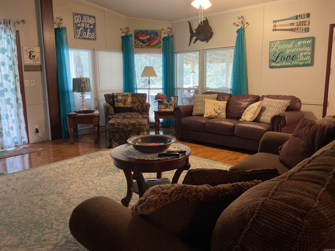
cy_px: 126
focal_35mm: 29
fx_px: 281
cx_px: 168
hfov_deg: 61.7
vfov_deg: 48.2
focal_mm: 3
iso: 320
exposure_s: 1/30
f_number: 1.8
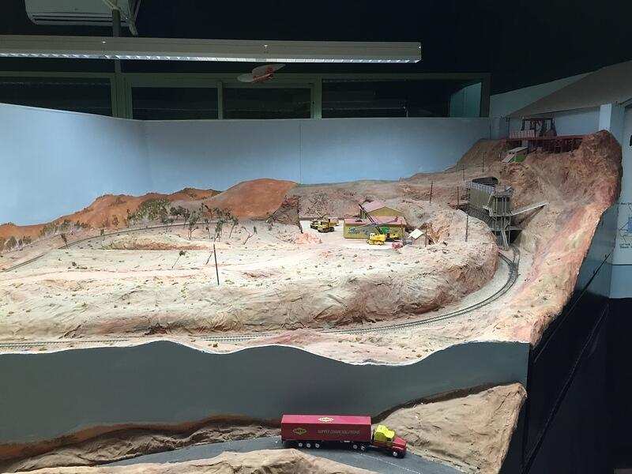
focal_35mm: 29
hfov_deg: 61.7
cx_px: 316
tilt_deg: -8.8
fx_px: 529
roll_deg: -1.1
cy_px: 237
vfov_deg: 48.2
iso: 125
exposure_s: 1/33
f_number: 2.2
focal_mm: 4.15
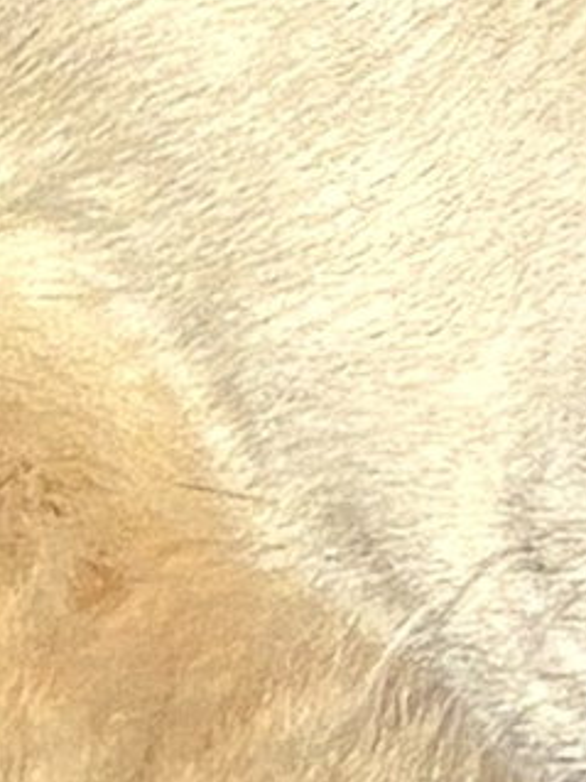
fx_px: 3930
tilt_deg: -21.1
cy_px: 929
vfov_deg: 11.2
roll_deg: +1.9
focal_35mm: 174
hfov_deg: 8.5
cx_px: 547
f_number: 1.6
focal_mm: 5.96
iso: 50
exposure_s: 1/3831
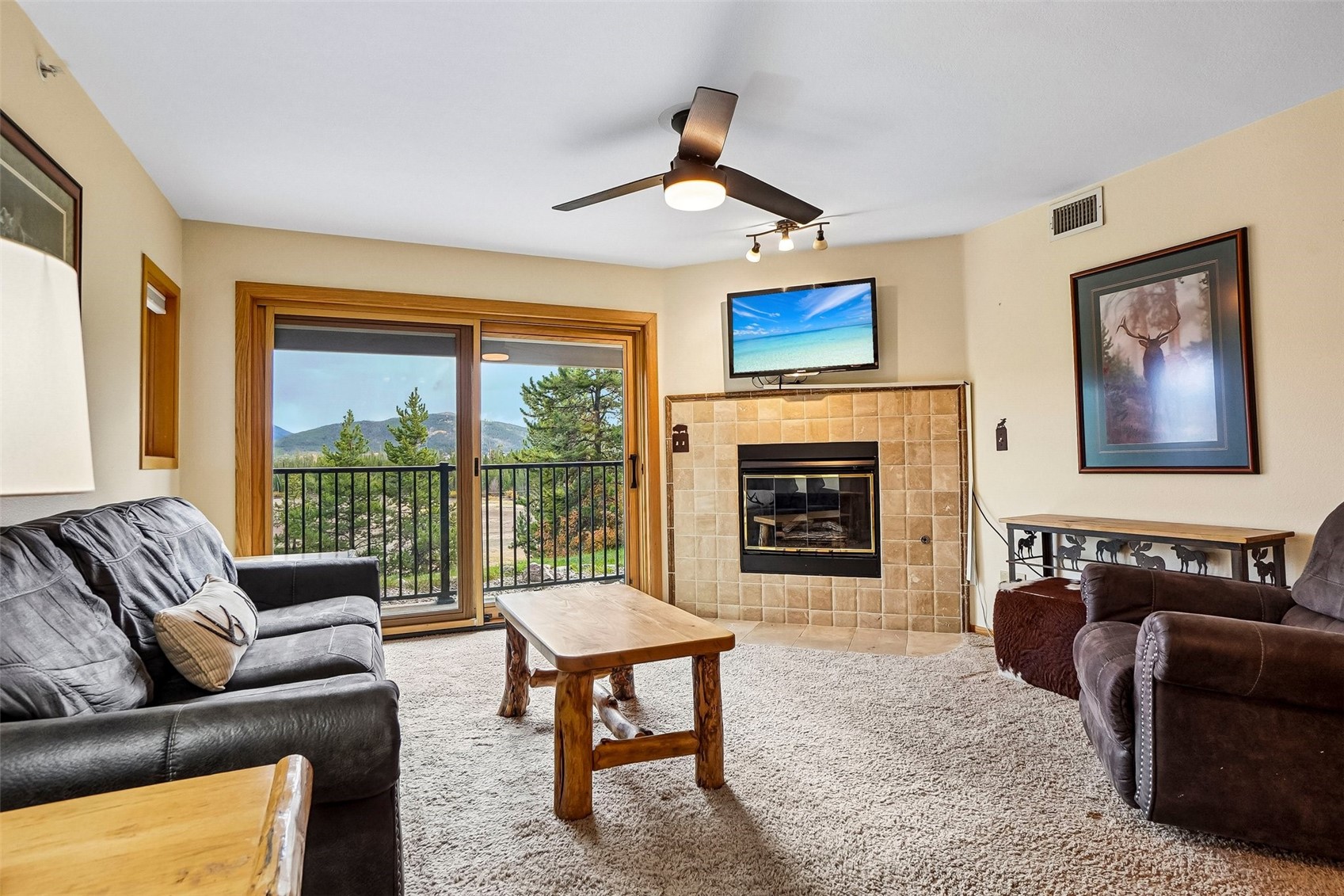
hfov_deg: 90.0
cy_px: 448
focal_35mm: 18
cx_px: 672
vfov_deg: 67.4
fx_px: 672
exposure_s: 1/20
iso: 400
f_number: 8
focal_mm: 12
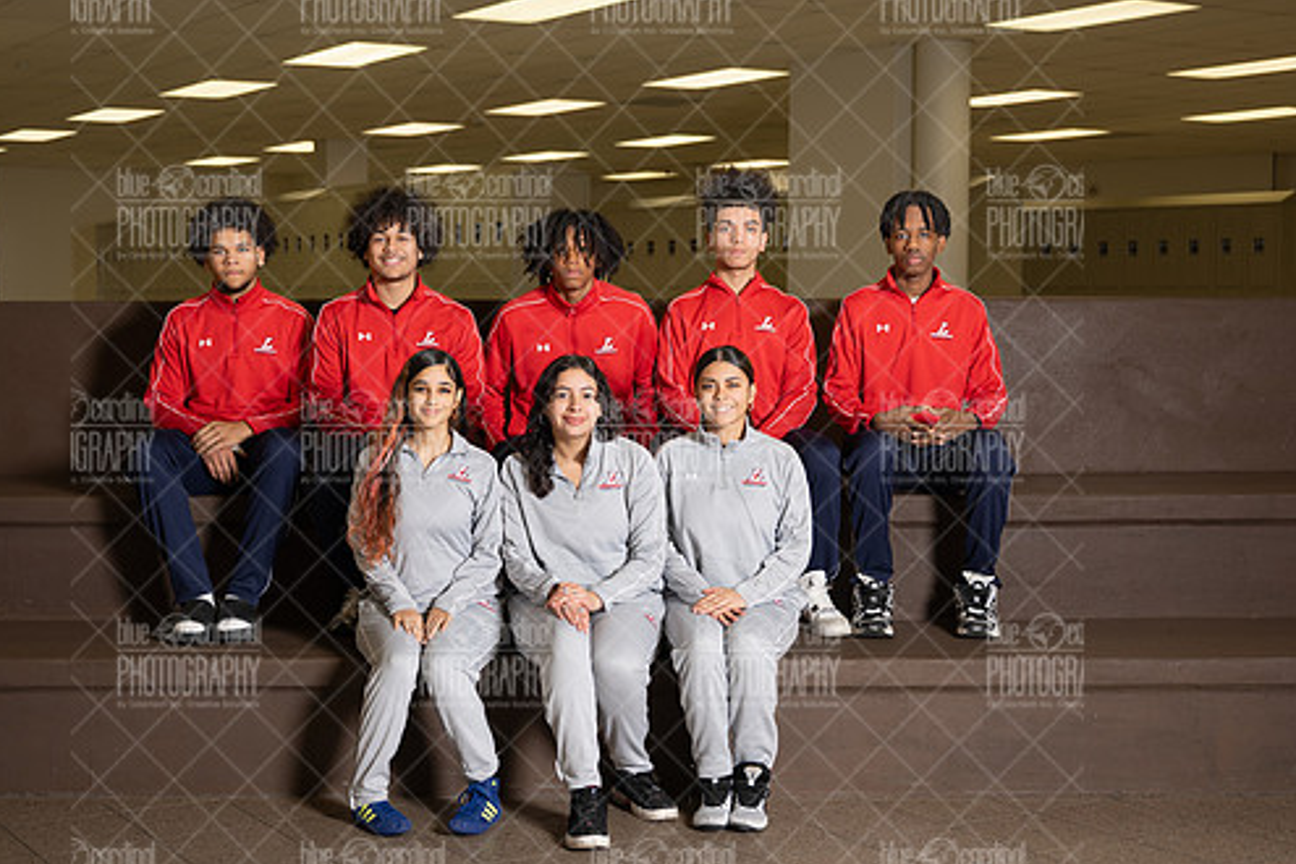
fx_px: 1476
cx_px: 579
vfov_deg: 32.6
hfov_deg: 47.3
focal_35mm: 41
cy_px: 436
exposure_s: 1/200
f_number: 2.8
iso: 100
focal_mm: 35
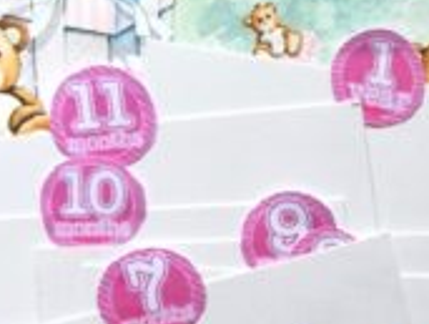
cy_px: 327
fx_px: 1130
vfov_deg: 16.0
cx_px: 442
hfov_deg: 20.7
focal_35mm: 91
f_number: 2.2
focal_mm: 3.83
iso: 64
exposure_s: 1/100
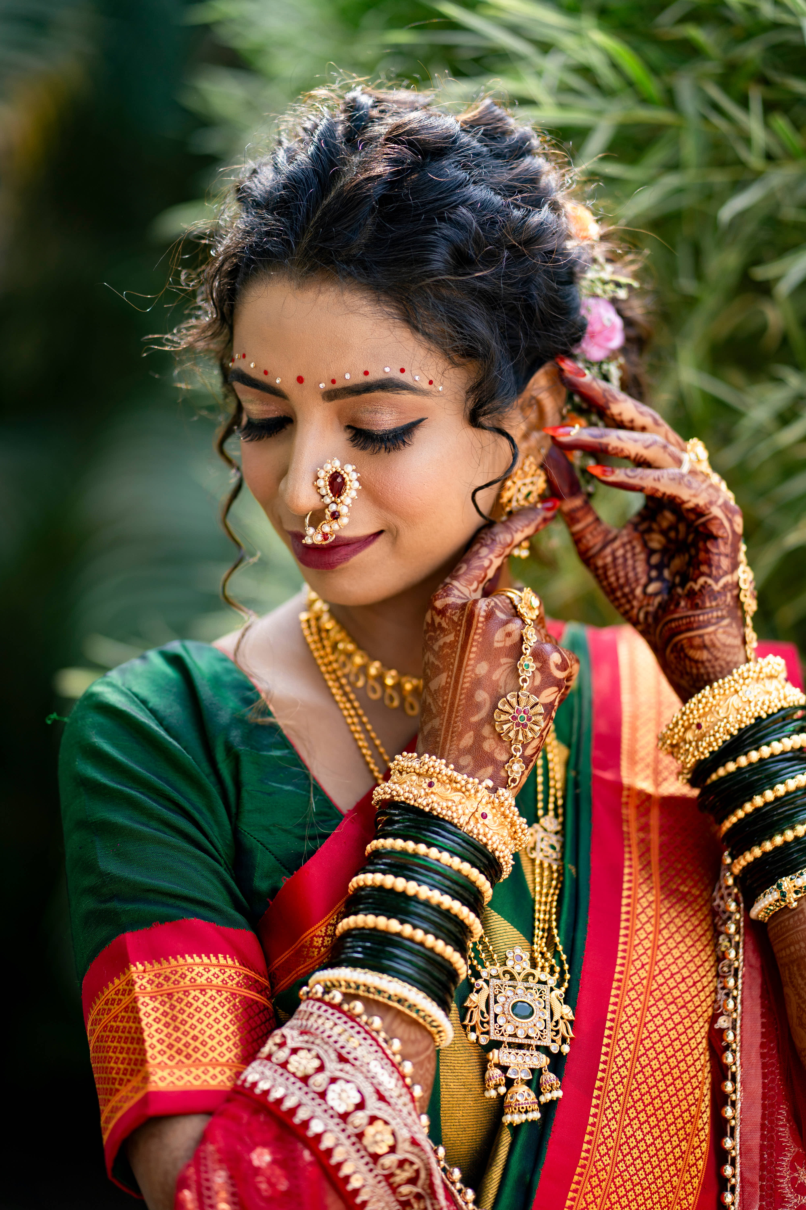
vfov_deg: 23.9
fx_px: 2854
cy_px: 605
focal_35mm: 85
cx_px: 403
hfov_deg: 16.1
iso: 125
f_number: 1.8
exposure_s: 1/500
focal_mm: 85
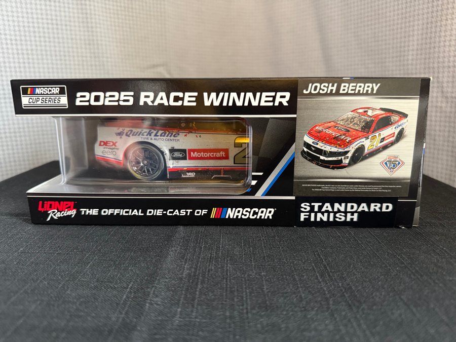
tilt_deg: -12.9
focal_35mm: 24
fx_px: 316
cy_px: 171
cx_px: 228
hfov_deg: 71.6
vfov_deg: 56.8
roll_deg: +0.9
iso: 500
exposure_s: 1/60
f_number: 1.78
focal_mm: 6.76
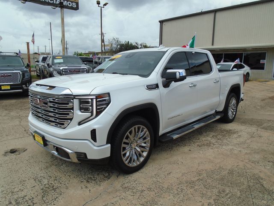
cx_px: 137
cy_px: 103
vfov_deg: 53.1
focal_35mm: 26
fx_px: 206
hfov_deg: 67.3
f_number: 8
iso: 100
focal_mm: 4.6
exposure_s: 1/200
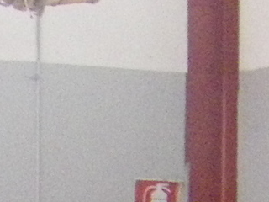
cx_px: -245
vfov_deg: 5.2
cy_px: 547
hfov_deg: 7.0
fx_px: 2129
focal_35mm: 274
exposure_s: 1/15
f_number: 3.5
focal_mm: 6.3
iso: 800
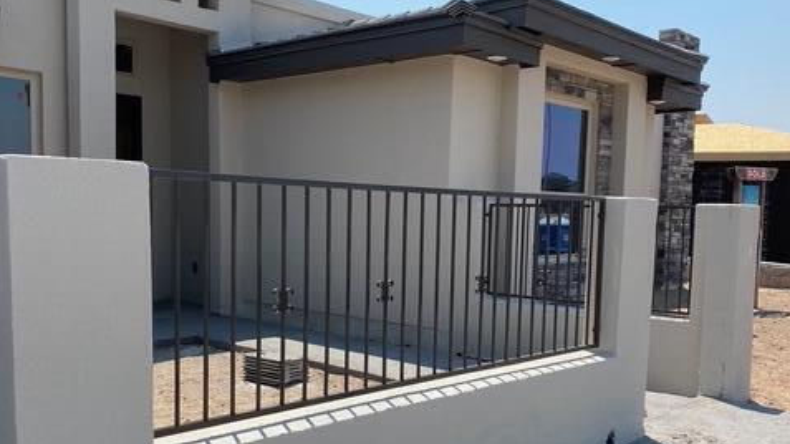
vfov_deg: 31.0
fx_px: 796
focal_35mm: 38
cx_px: 396
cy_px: 292
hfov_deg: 52.8
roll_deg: -1.8
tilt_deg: -5.8
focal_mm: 4.25
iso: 32
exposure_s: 1/3846
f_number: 1.8
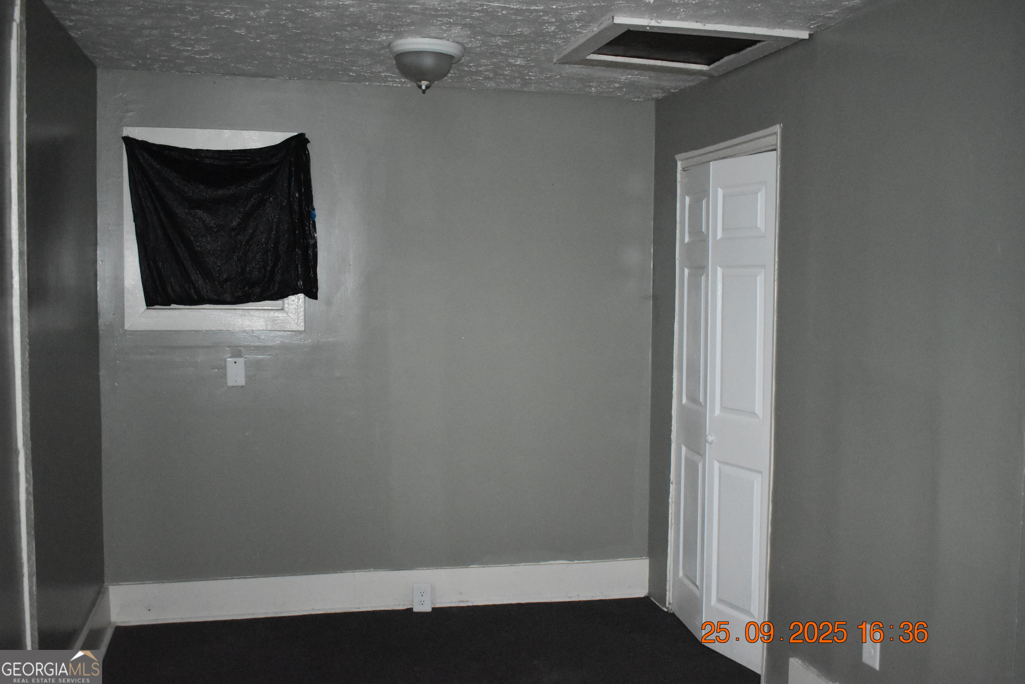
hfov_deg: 55.1
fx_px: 982
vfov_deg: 38.4
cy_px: 342
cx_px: 512
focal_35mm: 34
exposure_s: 1/60
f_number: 3.8
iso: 6400
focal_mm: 23
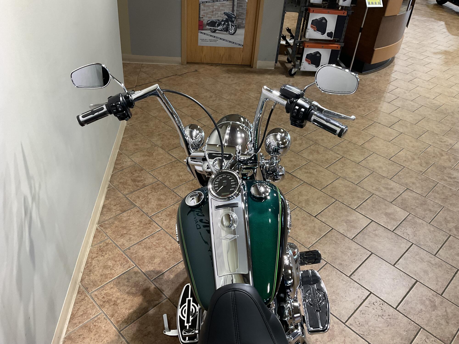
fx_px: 385
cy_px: 172
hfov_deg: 61.7
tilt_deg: -35.8
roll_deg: -5.5
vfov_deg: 48.2
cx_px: 230
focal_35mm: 29
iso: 80
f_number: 1.8
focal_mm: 3
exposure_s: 1/60
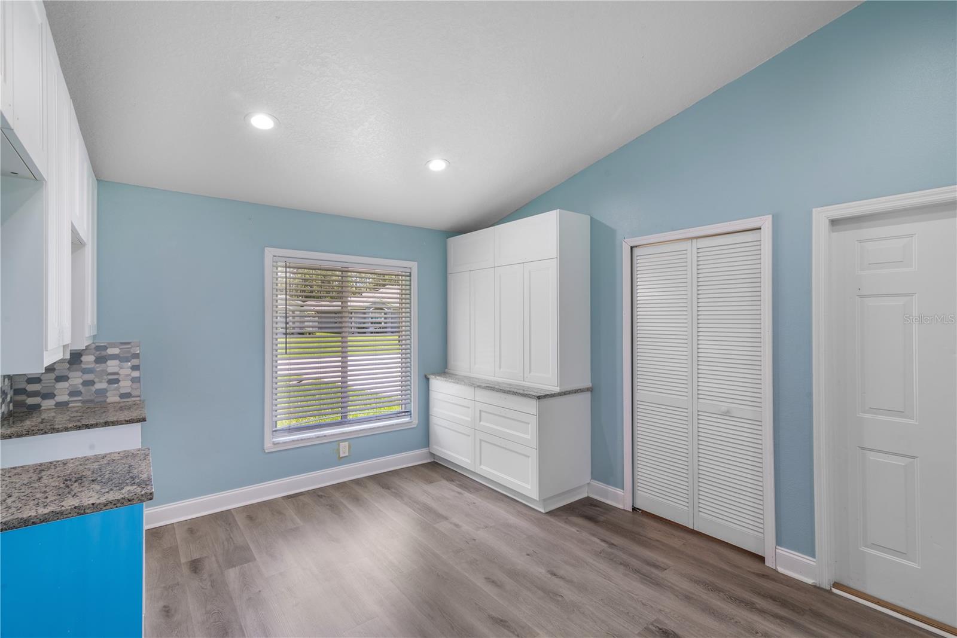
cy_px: 319
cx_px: 478
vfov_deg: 73.8
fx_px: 425
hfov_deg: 96.7
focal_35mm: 16
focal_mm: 16
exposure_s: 1/1.25
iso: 100
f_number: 11
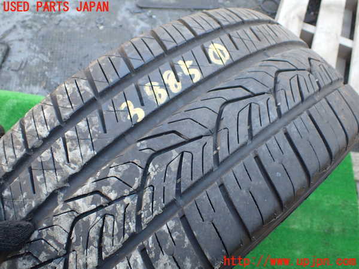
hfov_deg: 60.0
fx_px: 311
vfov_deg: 46.8
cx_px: 180
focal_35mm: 30
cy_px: 134
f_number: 2.3
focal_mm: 5.4
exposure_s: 1/125
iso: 100
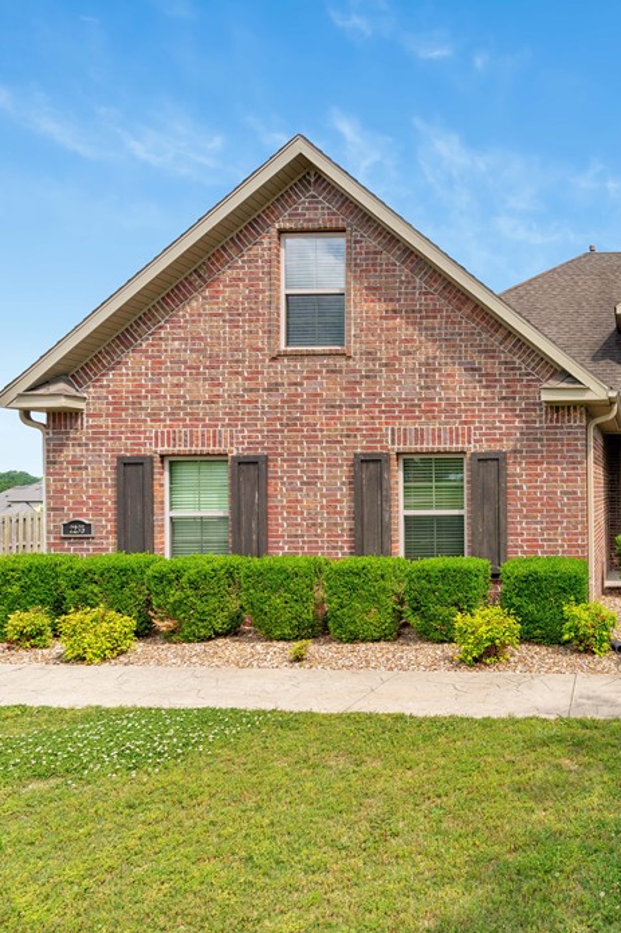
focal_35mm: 25
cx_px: 618
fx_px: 647
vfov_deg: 71.5
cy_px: 473
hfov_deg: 43.9
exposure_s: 1/125
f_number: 6.3
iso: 125
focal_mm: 16
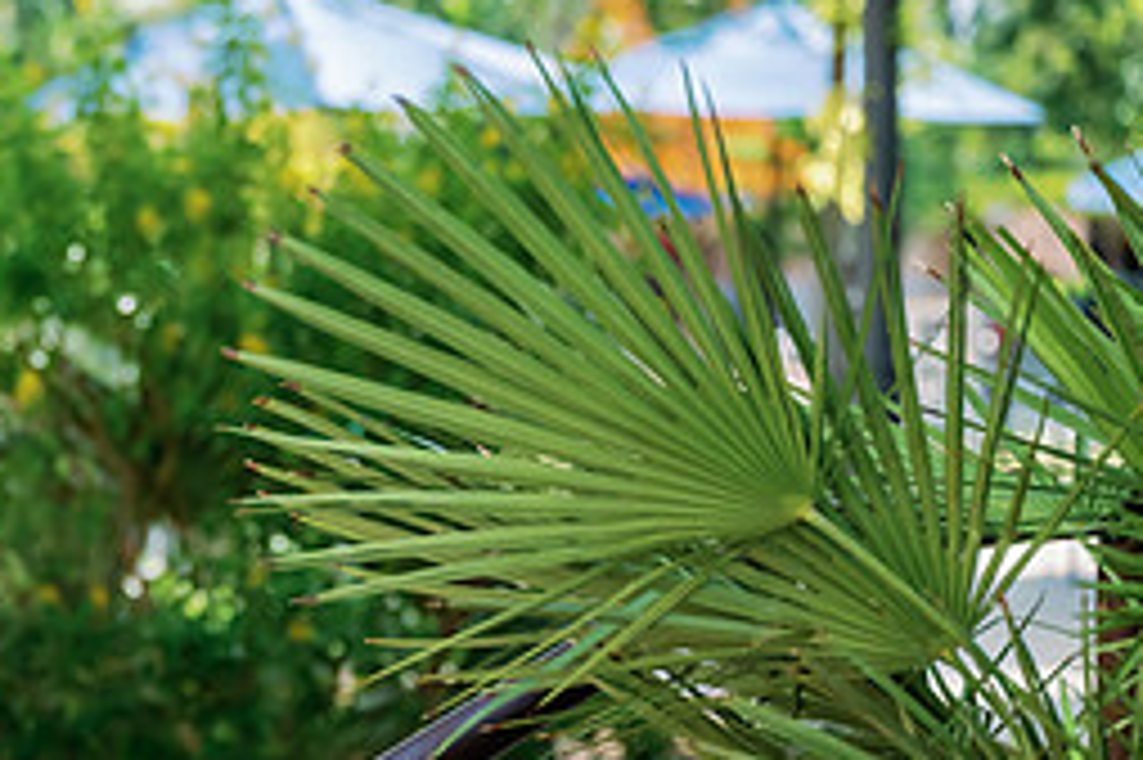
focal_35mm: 137
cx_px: 50
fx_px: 4347
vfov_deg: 10.0
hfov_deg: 14.8
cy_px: 663
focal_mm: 60
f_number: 3.5
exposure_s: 1/1600
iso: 800
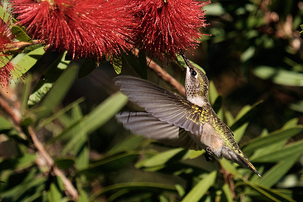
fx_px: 6357
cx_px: 147
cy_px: 35
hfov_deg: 2.7
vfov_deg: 1.8
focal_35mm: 755
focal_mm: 200
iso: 400
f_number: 4.8
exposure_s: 1/2000
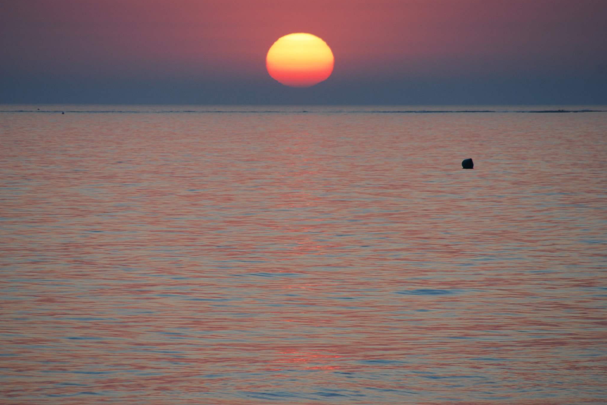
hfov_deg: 4.6
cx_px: 303
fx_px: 7620
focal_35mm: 452
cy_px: 202
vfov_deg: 3.0
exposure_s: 1/125
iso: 200
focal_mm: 300
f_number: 7.1
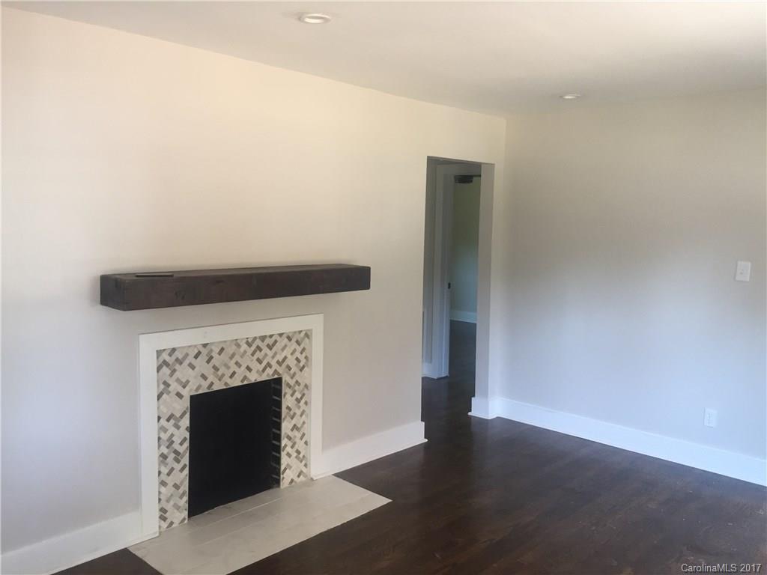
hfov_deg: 61.7
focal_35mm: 29
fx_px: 643
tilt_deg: -4.7
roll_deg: -1.2
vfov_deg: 48.2
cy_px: 288
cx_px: 384
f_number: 2.2
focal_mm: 4.15
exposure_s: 1/30
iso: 100
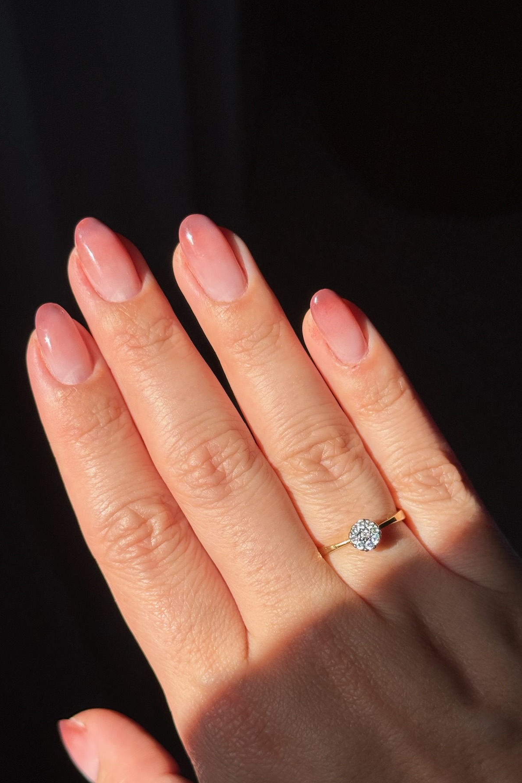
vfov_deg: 35.0
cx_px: 263
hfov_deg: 23.8
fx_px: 1240
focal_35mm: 57
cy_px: 444
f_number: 1.78
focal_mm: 6.76
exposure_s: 1/2667
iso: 64
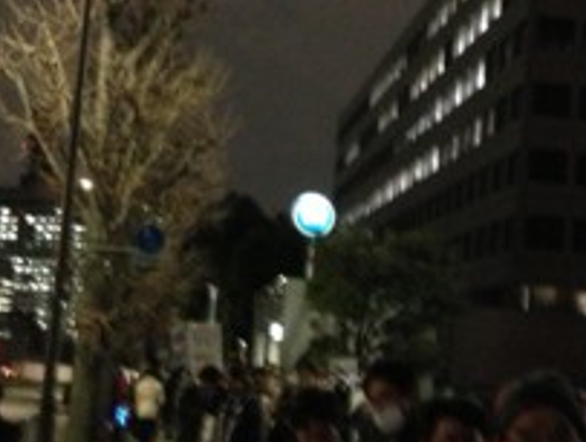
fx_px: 1238
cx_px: 393
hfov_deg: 26.5
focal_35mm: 73
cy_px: 257
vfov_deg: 20.2
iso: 800
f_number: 2.4
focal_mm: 4.13
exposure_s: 1/15
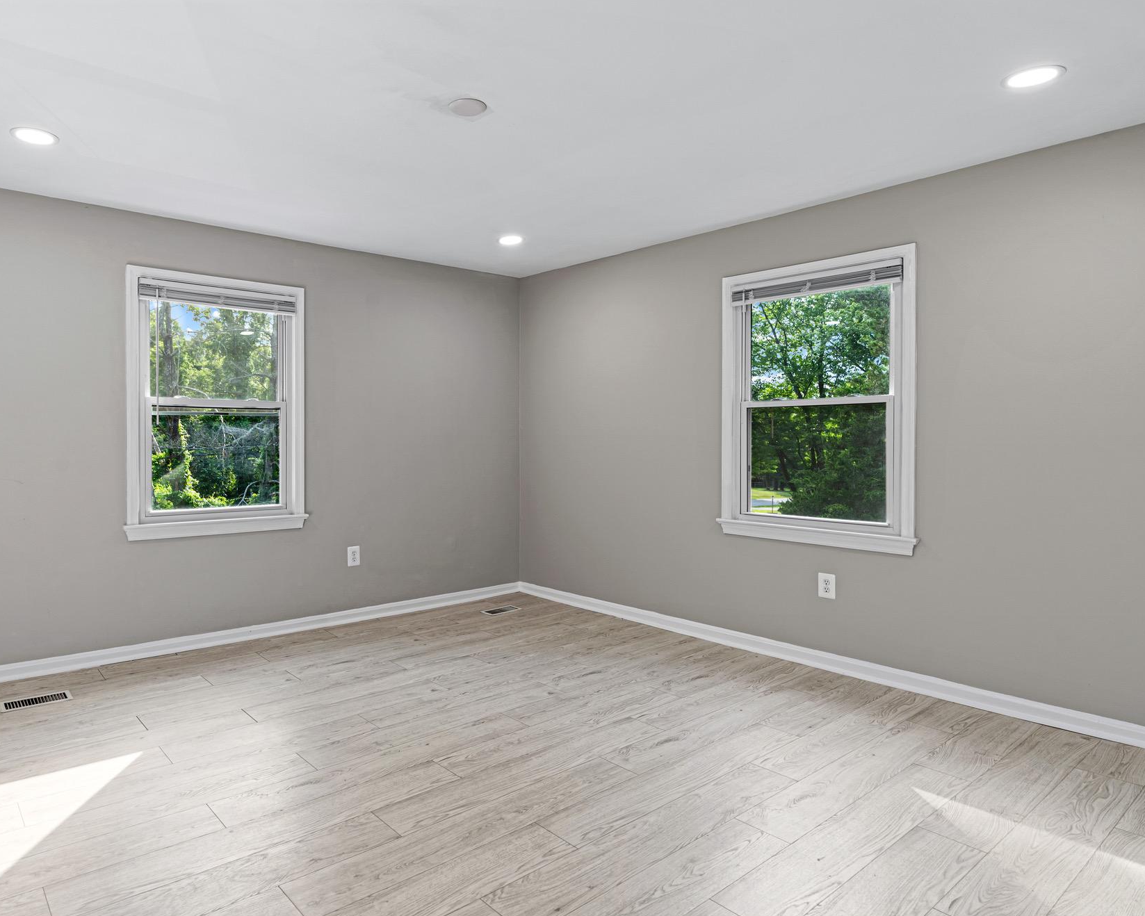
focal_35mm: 21
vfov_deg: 65.5
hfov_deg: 76.9
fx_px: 712
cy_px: 453
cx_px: 470
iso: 320
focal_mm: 18
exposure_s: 1/8
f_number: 8
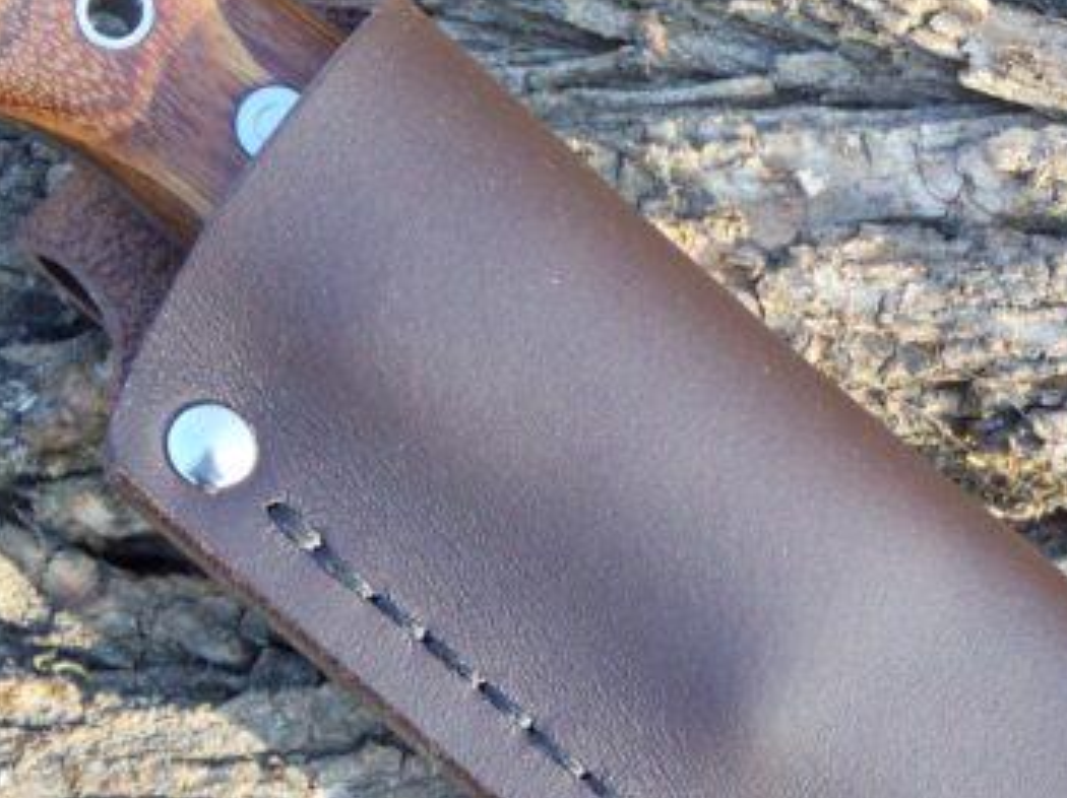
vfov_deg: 5.8
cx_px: 716
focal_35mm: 257
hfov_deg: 7.7
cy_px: 557
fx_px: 7916
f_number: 3.2
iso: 160
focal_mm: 19.4
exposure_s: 1/100
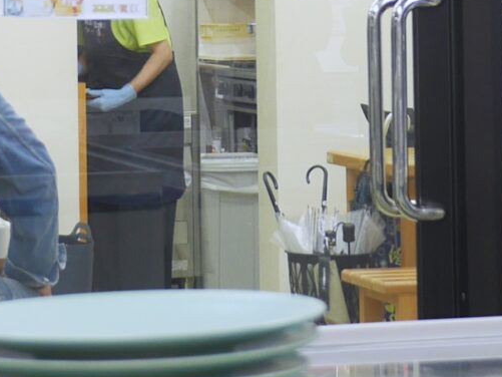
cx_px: 115
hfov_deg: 10.2
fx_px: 2814
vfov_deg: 7.6
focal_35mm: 194
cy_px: -142
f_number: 2.8
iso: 200
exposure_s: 1/80
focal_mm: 19
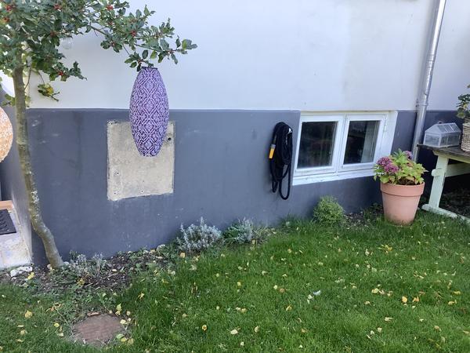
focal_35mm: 31
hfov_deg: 58.4
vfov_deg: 45.4
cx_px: 235
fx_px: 421
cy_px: 176
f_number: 2.4
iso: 50
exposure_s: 1/120
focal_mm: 3.3
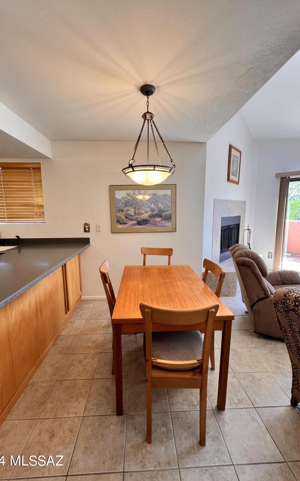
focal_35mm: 14
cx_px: 147
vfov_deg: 105.3
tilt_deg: -8.0
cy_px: 239
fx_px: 183
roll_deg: +0.6
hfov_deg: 78.6
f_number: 1.8
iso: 64
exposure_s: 1/120
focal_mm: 1.57
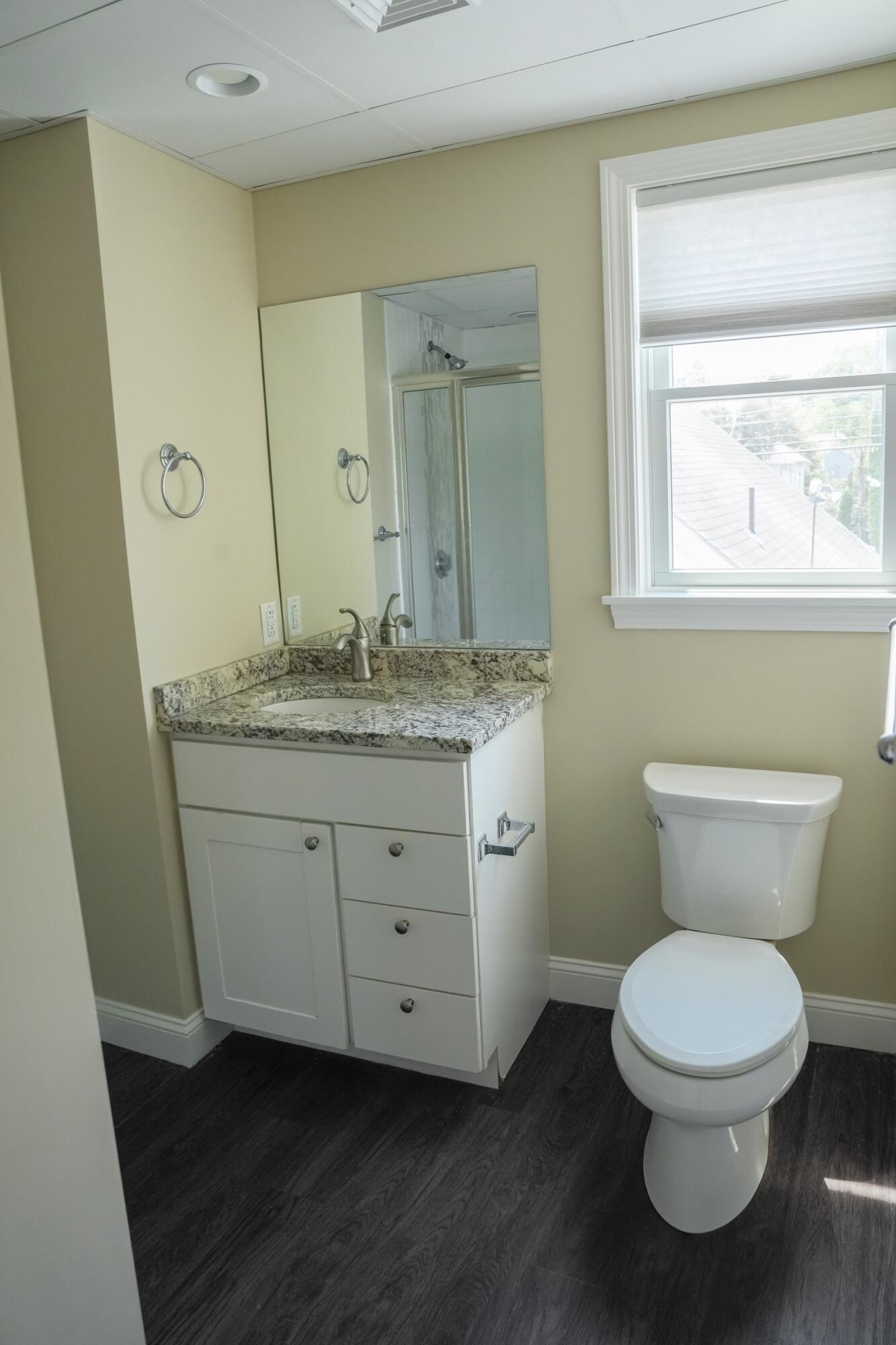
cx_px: 448
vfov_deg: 73.7
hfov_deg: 53.1
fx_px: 896
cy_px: 672
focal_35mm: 24
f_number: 6.3
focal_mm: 24
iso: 1000
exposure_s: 1/200
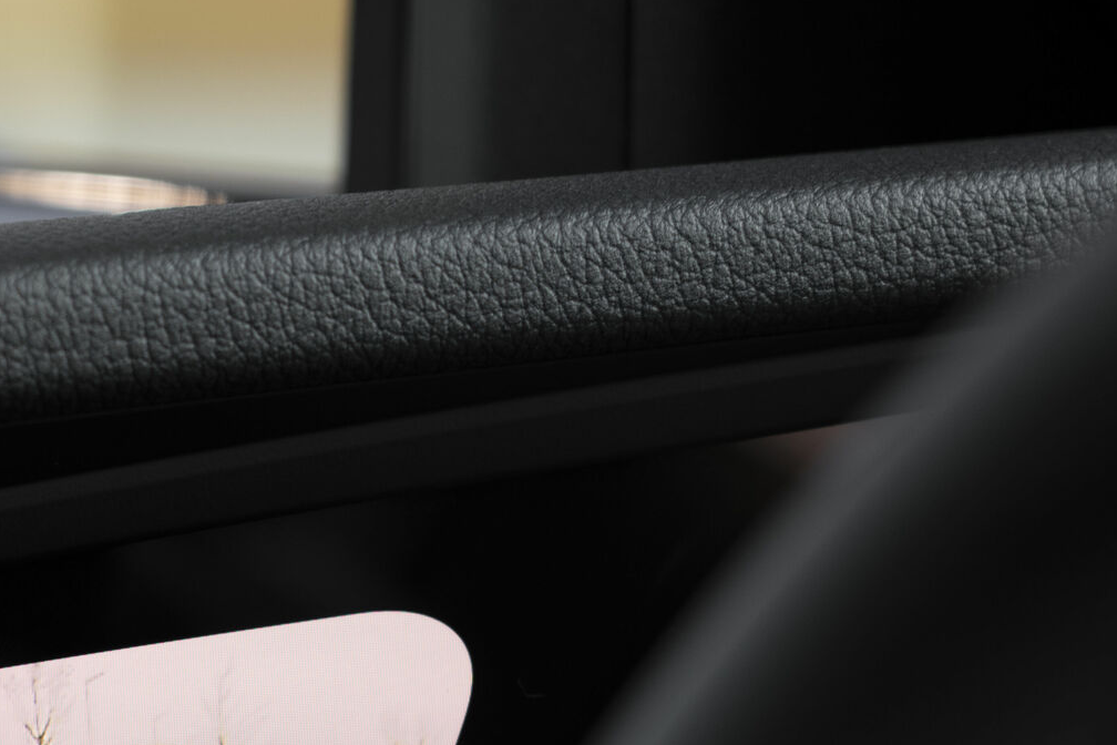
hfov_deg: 6.8
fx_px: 9308
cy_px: 935
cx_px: -269
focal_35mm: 300
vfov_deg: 4.6
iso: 50
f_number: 4.5
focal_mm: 105
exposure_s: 1/15
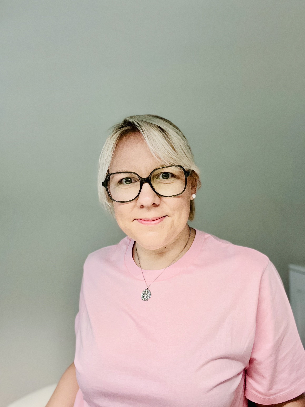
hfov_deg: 46.8
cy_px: 204
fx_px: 352
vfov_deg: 60.0
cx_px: 152
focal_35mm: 30
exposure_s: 1/38
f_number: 2.2
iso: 400
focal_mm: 2.71
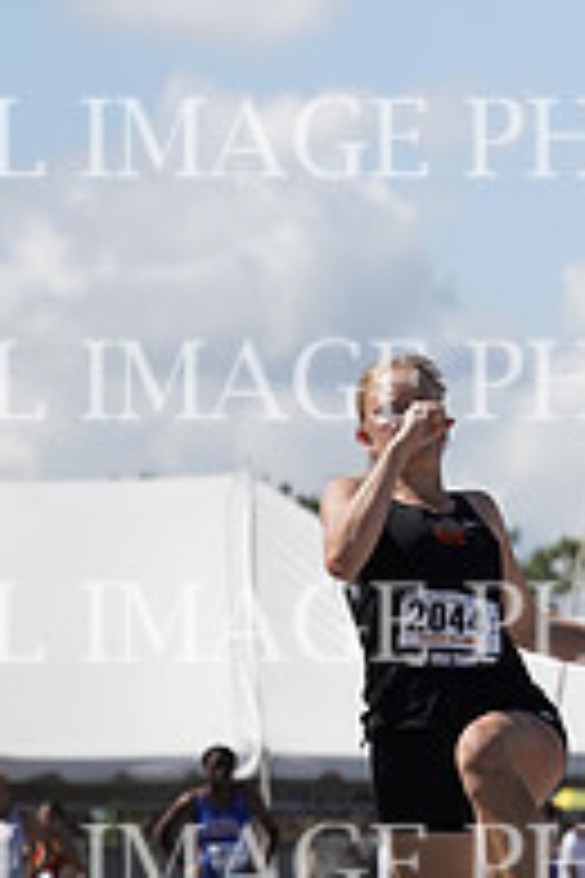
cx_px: 434
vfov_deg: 6.3
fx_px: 7926
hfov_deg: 4.2
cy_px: 743
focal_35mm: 325
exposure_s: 1/8000
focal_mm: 109.4
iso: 800
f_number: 4
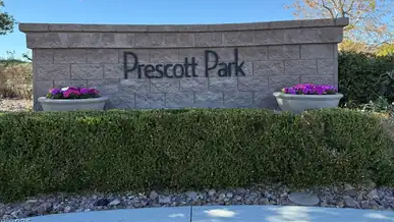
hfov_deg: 69.8
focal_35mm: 27
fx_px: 282
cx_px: 191
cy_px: 76
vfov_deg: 42.4
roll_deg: +0.5
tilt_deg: -0.3
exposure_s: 1/1901
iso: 80
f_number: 1.78
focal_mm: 6.76
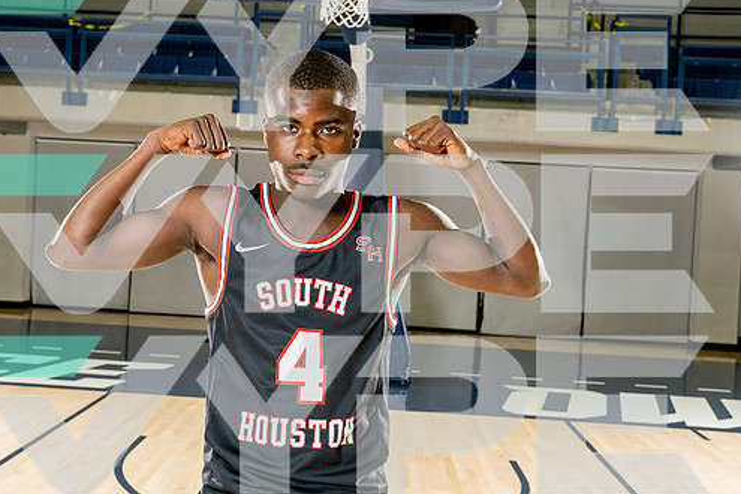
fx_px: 844
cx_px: 332
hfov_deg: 47.3
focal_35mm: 41
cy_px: 234
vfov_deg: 32.6
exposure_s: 1/250
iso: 640
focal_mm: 35
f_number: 7.1
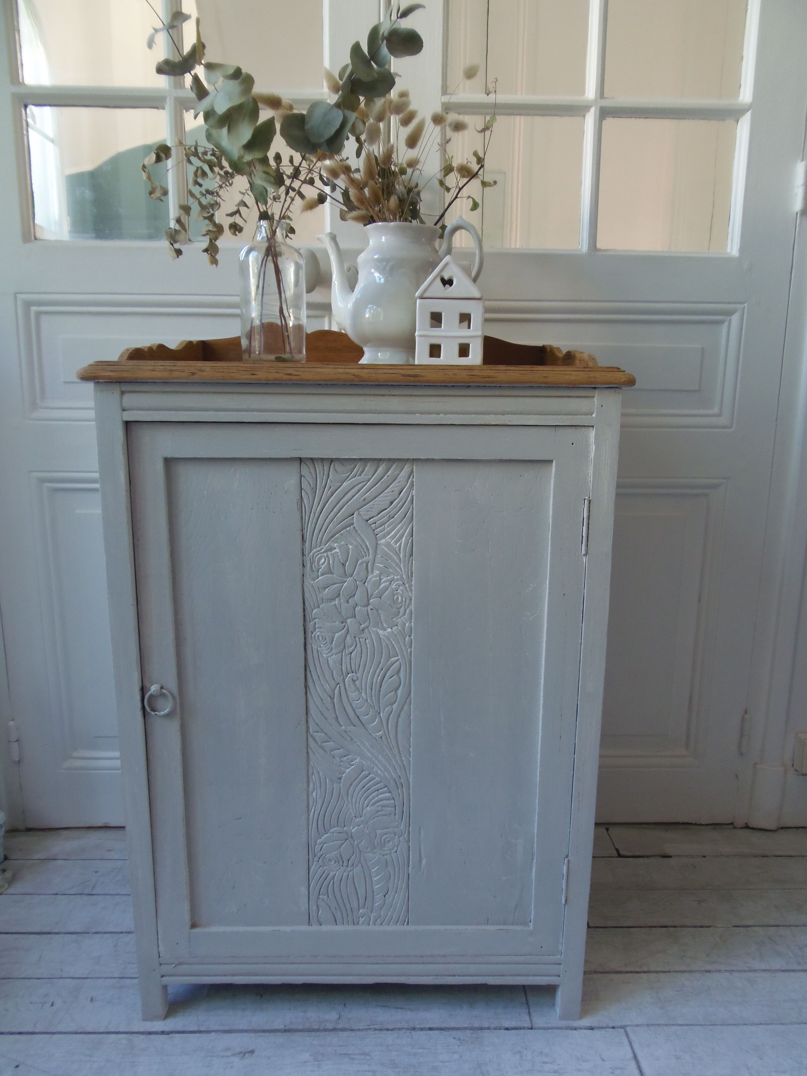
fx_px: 746
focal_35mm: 24
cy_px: 538
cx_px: 404
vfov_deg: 71.6
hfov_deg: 56.8
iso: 125
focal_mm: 4.3
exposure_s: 1/30
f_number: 2.9
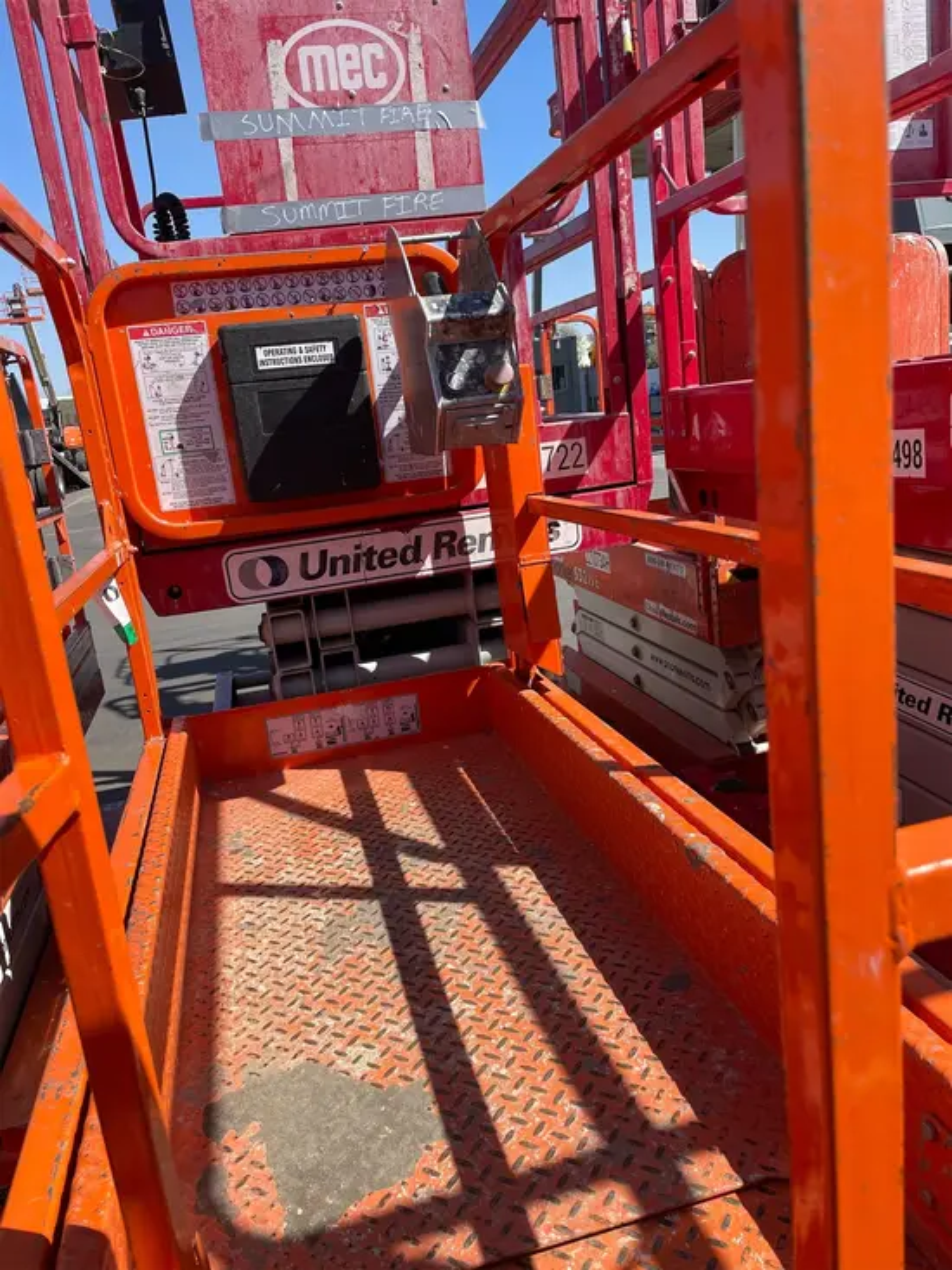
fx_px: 953
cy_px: 635
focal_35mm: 26
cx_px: 476
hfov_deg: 53.1
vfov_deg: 67.3
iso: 32
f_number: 1.6
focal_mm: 4.2
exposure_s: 1/2212
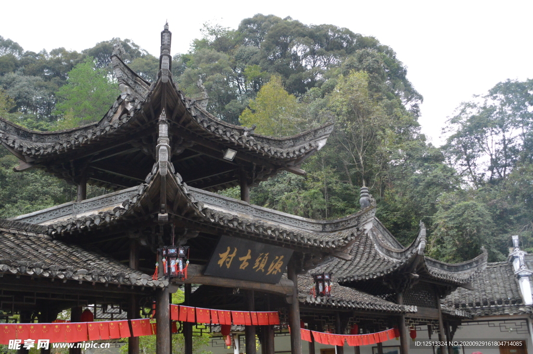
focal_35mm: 42
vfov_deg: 31.8
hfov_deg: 46.4
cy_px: 177
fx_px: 621
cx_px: 266
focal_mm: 28
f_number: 4
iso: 2000
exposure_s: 1/500
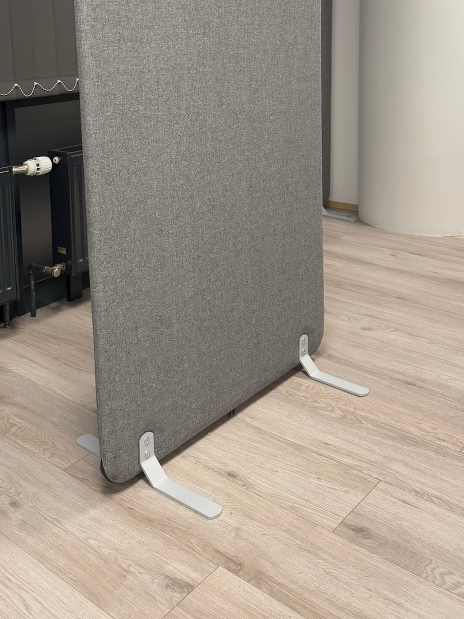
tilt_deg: -8.4
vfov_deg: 44.4
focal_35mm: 40
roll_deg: +2.7
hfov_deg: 35.9
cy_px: 119
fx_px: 715
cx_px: 205
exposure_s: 1/60
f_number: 1.78
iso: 320
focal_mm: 6.76
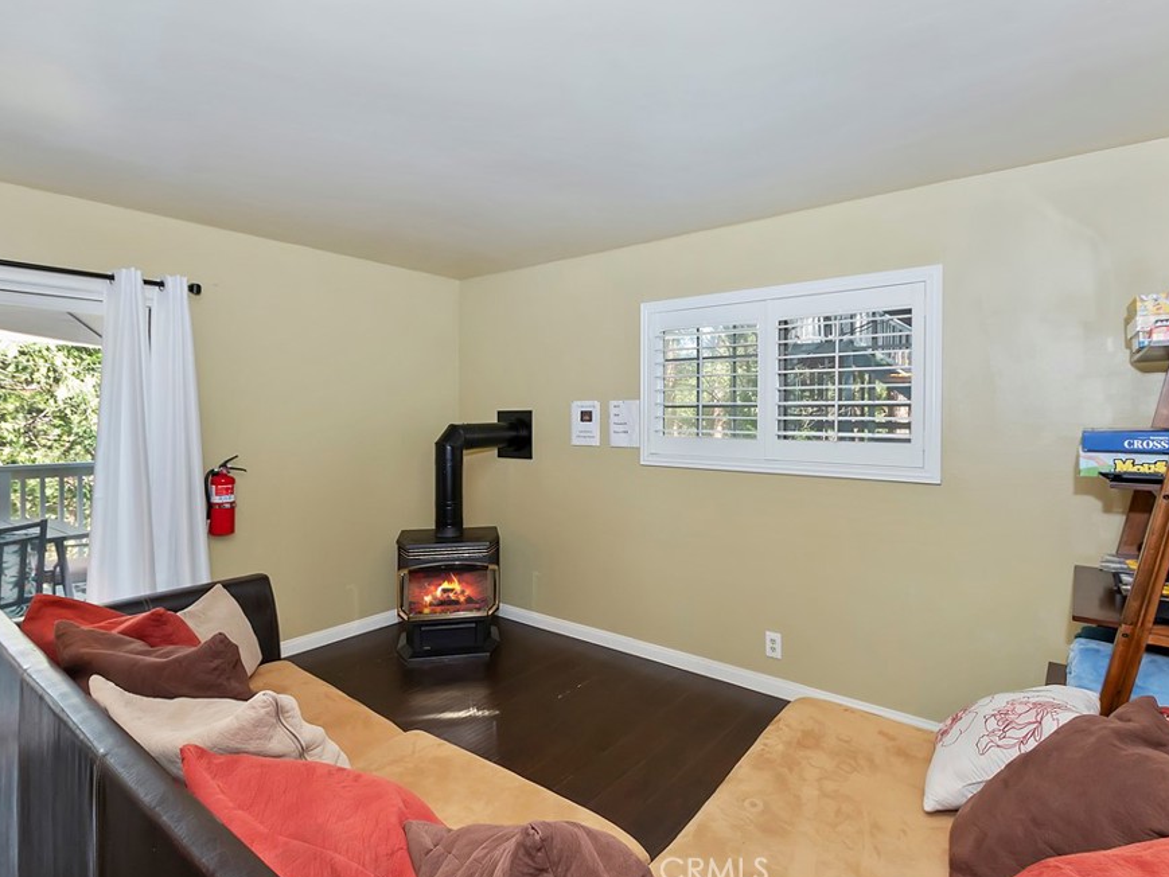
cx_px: 603
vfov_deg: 74.7
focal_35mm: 17
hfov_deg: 91.0
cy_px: 430
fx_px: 574
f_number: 8
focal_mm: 10
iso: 400
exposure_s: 1/30
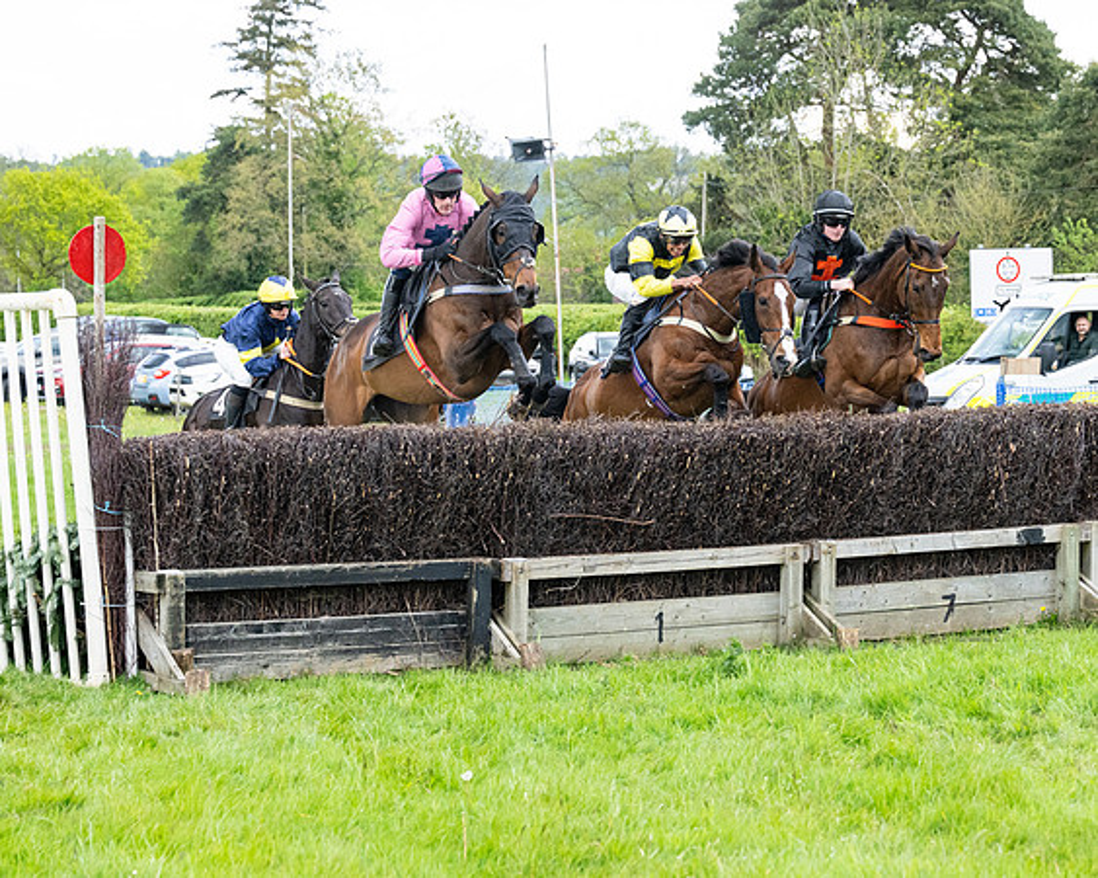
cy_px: 453
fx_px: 3223
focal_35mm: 99
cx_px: 572
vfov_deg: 15.5
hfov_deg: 19.3
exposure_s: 1/2000
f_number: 4
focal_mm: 70
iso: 1000
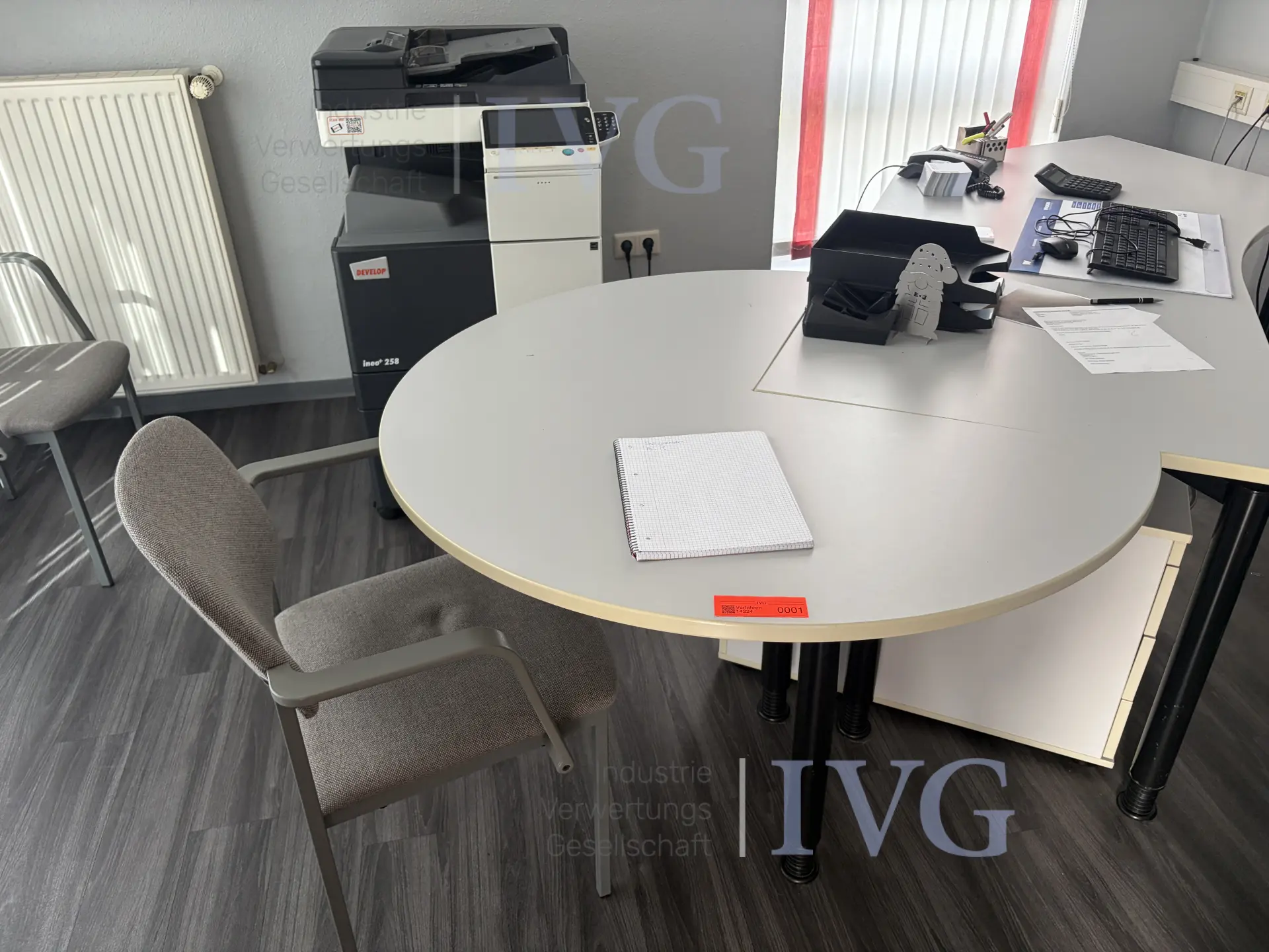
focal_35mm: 26
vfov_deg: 53.1
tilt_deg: -29.6
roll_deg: +2.0
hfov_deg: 67.3
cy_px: 476
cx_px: 634
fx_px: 953
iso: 125
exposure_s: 1/78
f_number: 1.6
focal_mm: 5.96
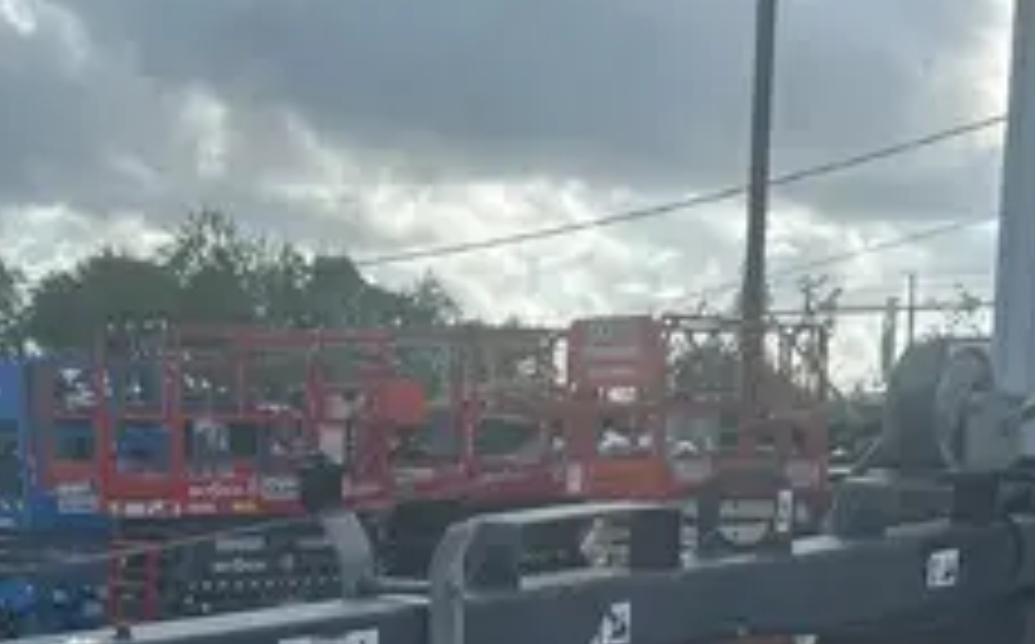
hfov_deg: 23.5
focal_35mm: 88
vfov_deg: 13.5
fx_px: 2479
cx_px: 356
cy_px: 1115
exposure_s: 1/3571
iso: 50
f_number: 1.5
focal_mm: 5.7
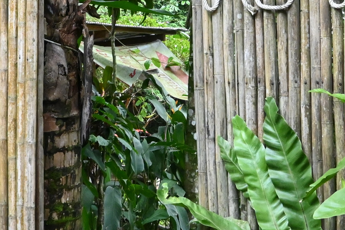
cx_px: 176
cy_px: -47
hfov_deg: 20.6
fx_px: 949
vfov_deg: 13.4
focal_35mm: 99
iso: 3200
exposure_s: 1/320
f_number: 9
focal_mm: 16
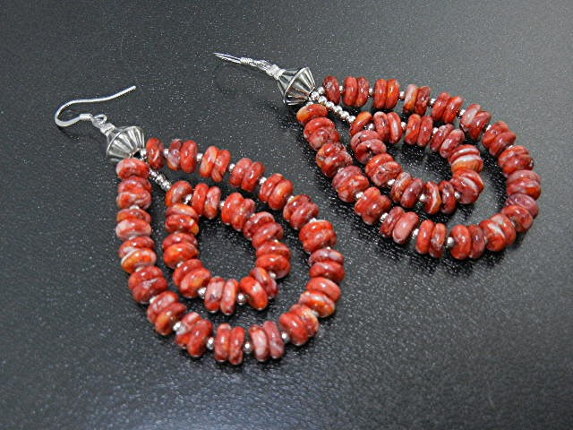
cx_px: 286
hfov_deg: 42.1
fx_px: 745
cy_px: 215
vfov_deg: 32.2
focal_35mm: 45
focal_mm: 8.1
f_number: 7.6
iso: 800
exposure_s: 1/30
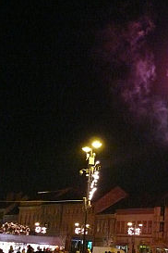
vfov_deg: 25.0
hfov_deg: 16.5
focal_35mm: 80
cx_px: 192
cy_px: 54
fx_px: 560
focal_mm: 7.4
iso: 800
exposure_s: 1/20
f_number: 2.8
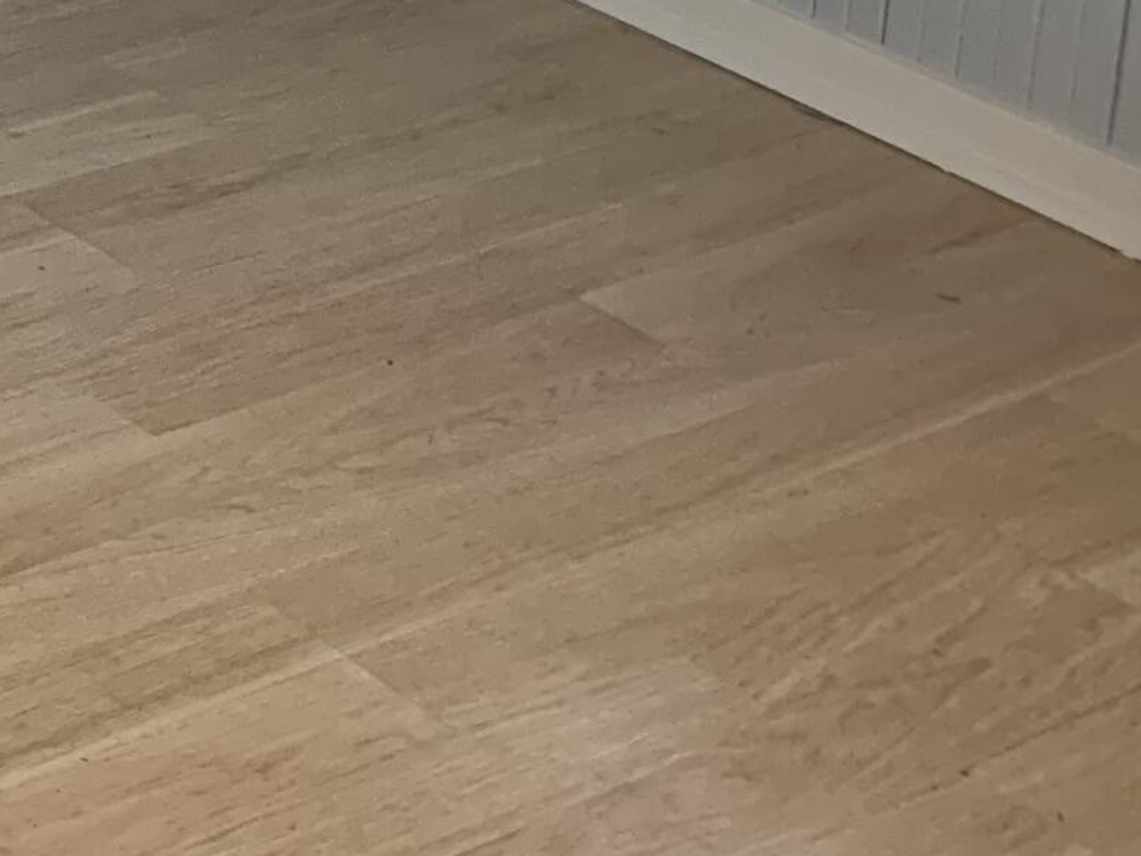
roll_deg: -2.0
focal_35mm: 100
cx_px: -690
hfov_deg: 17.2
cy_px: -711
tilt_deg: -8.9
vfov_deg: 13.3
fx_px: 3296
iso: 250
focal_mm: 4.25
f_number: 1.8
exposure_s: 1/60
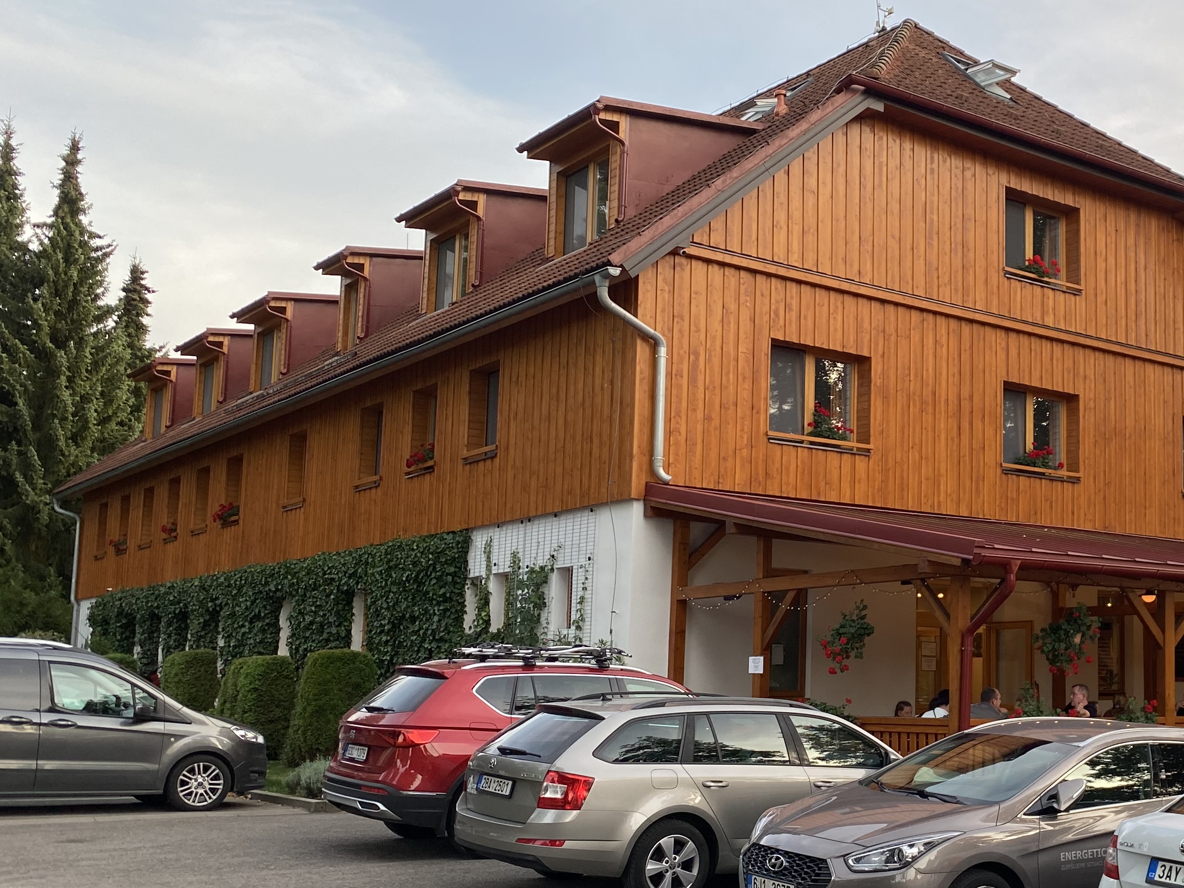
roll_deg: -0.1
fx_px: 1505
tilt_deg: +5.5
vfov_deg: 32.8
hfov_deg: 40.6
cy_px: 503
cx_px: 1000
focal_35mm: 44
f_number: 1.8
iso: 32
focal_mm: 4.25
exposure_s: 1/155
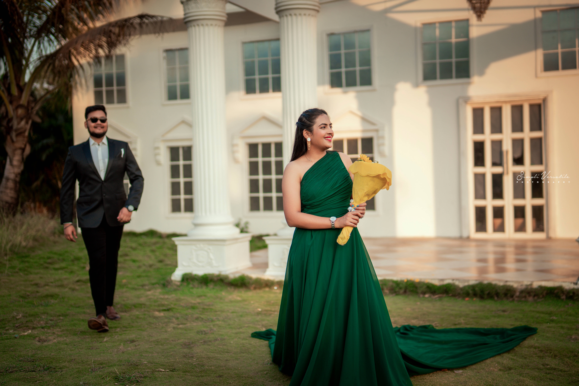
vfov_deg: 27.0
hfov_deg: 39.6
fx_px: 804
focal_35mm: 50
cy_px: 193
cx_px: 290
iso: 250
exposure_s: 1/2000
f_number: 1.4
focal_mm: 50
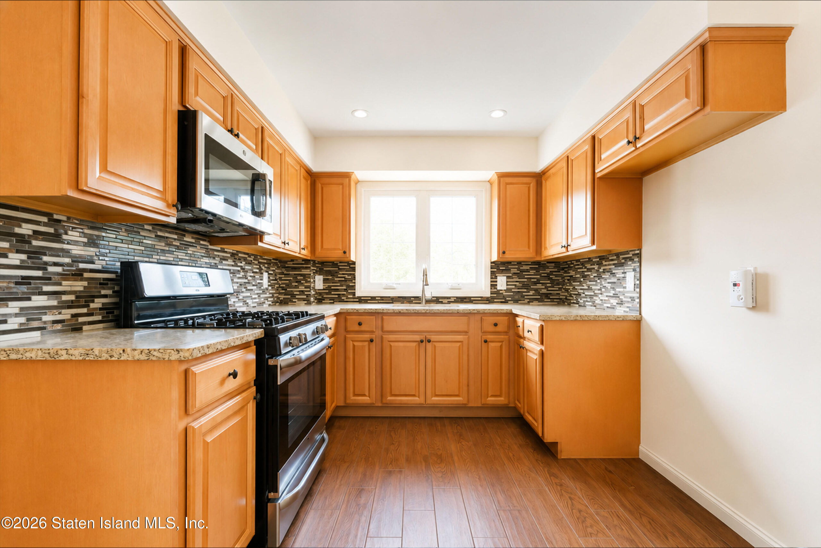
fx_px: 365
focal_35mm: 16
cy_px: 274
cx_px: 410
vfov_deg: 73.8
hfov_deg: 96.7
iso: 64
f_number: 4
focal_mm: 16
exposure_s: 1/2.5
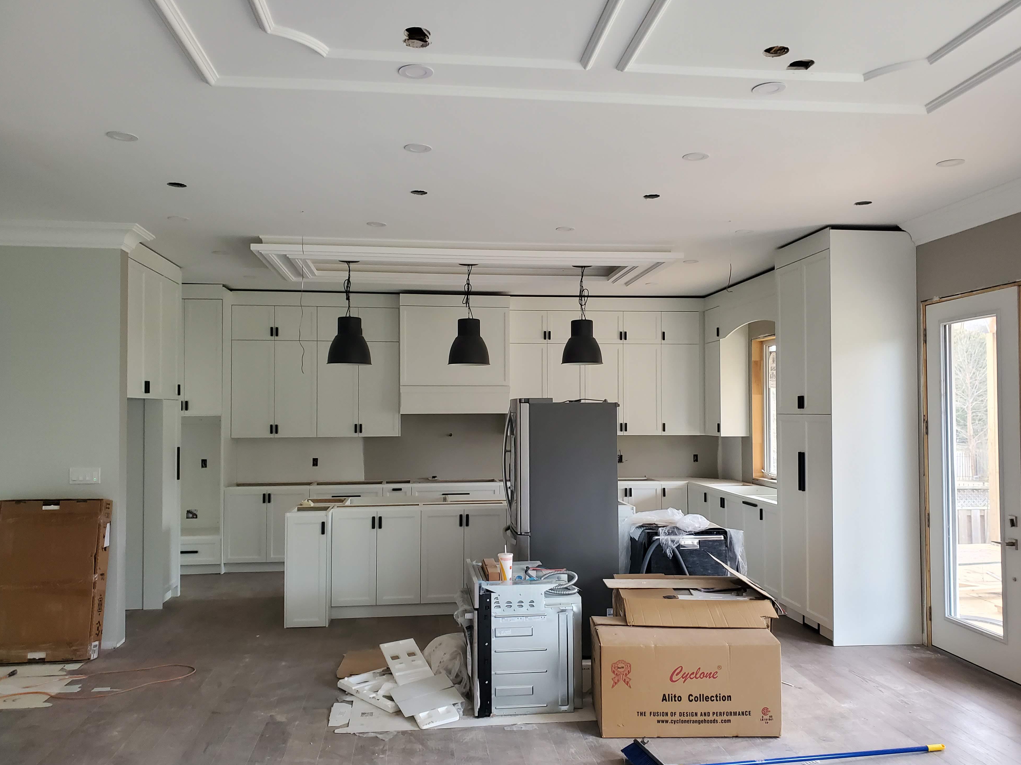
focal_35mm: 27
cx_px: 507
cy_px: 391
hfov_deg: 65.3
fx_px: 796
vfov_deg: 51.3
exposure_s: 1/40
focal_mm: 4.3
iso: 250
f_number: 2.4
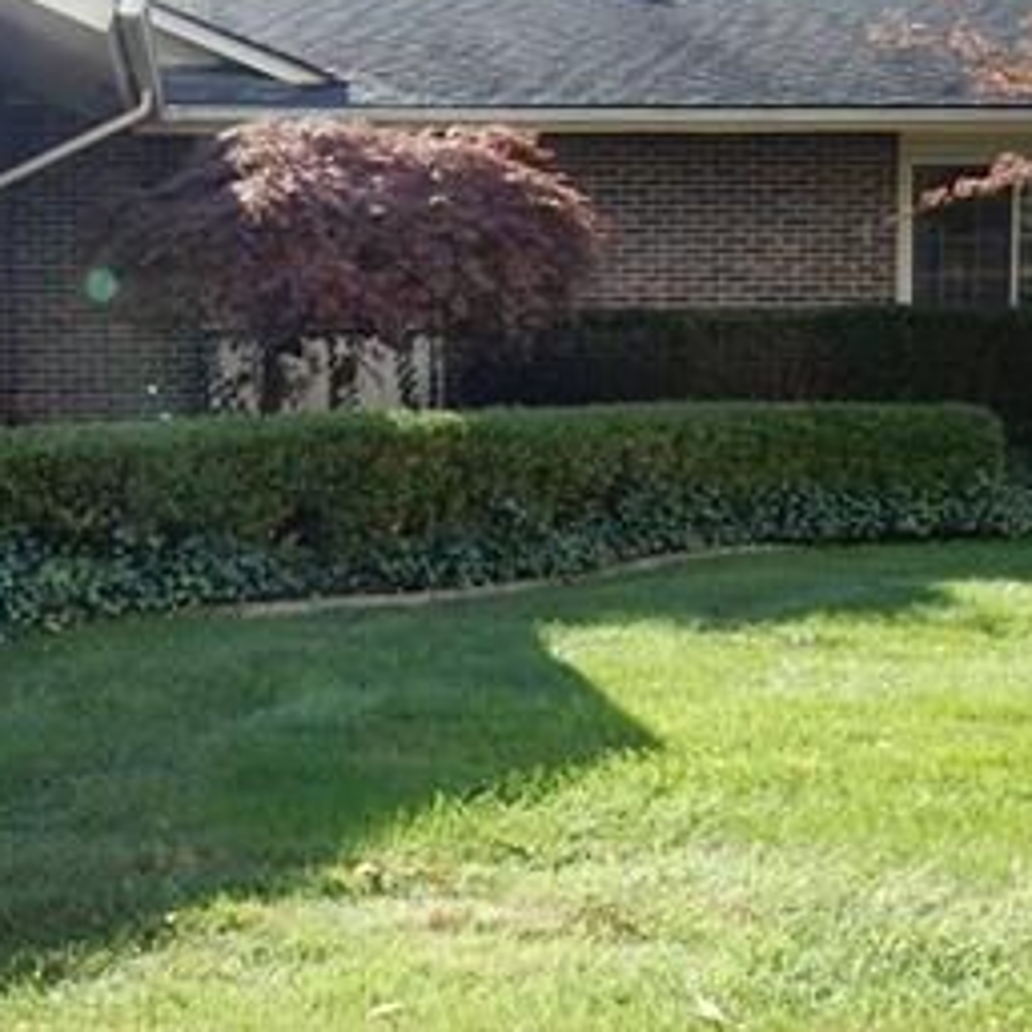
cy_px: 522
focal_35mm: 55
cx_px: 237
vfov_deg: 31.1
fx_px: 1855
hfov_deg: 30.5
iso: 125
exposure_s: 1/320
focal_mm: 4.5
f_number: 3.7
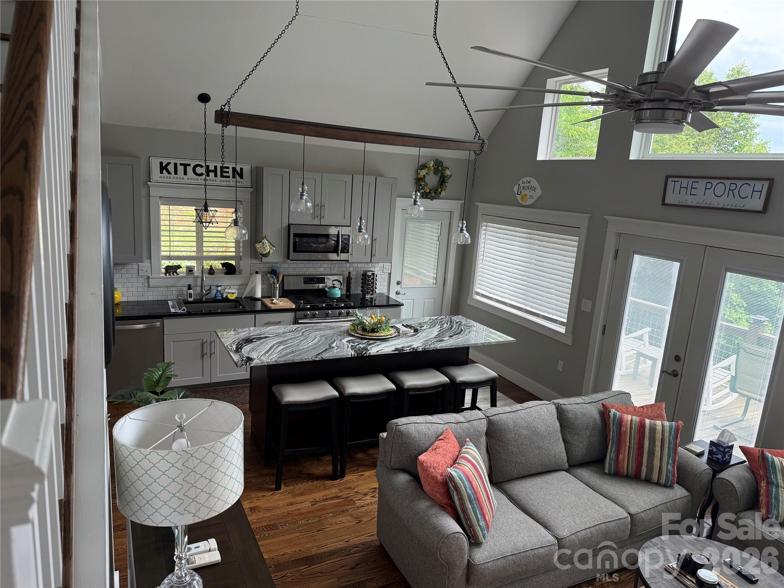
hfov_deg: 71.6
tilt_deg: -11.6
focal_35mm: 24
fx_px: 544
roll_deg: -3.9
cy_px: 294
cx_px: 392
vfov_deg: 56.8
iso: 125
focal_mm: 6.76
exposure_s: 1/192
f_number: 1.78
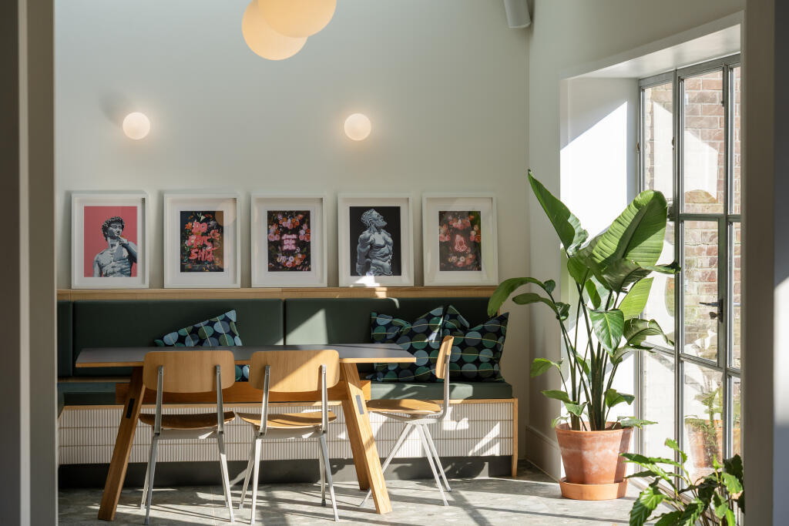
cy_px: 263
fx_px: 1600
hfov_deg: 27.7
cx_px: 394
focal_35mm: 73
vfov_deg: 18.7
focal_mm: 73
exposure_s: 1/250
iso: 320
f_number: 7.1
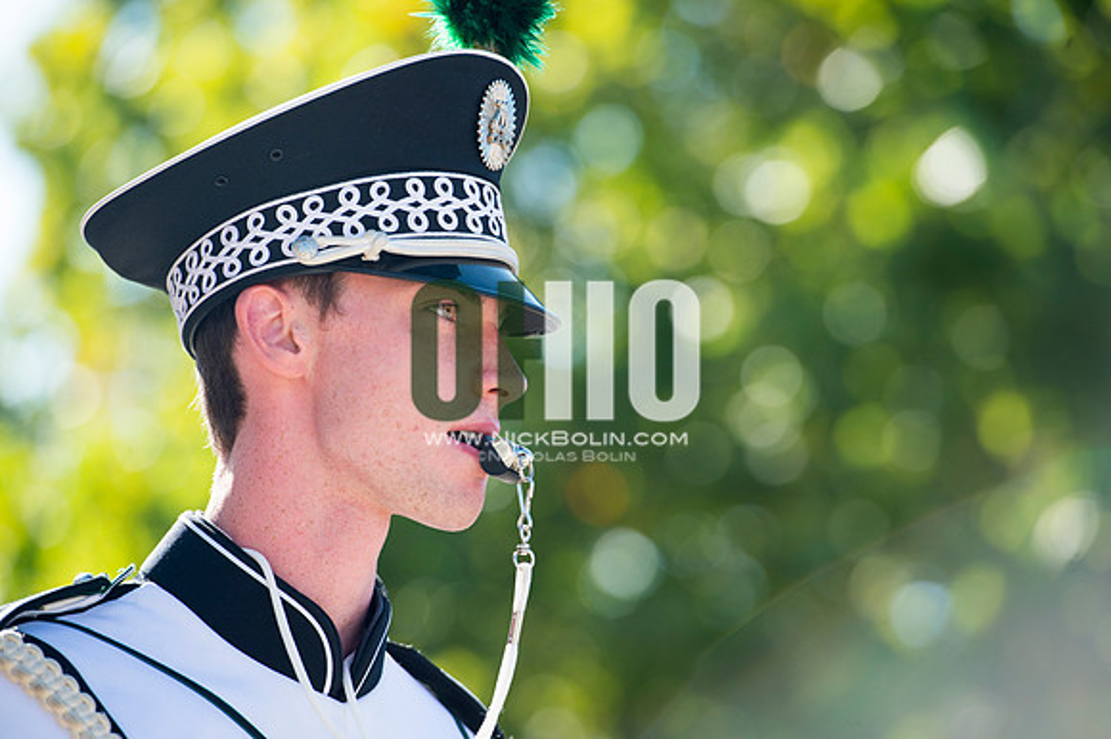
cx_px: 556
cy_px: 370
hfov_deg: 10.3
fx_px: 6168
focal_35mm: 200
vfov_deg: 6.9
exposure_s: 1/1000
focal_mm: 200
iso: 200
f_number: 4.5
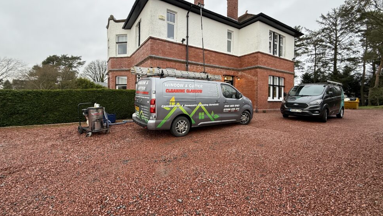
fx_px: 162
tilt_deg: +0.0
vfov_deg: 67.0
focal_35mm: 16
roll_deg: +0.6
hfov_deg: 99.4
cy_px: 100
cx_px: 191
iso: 50
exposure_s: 1/99
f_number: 2.2
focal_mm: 2.22
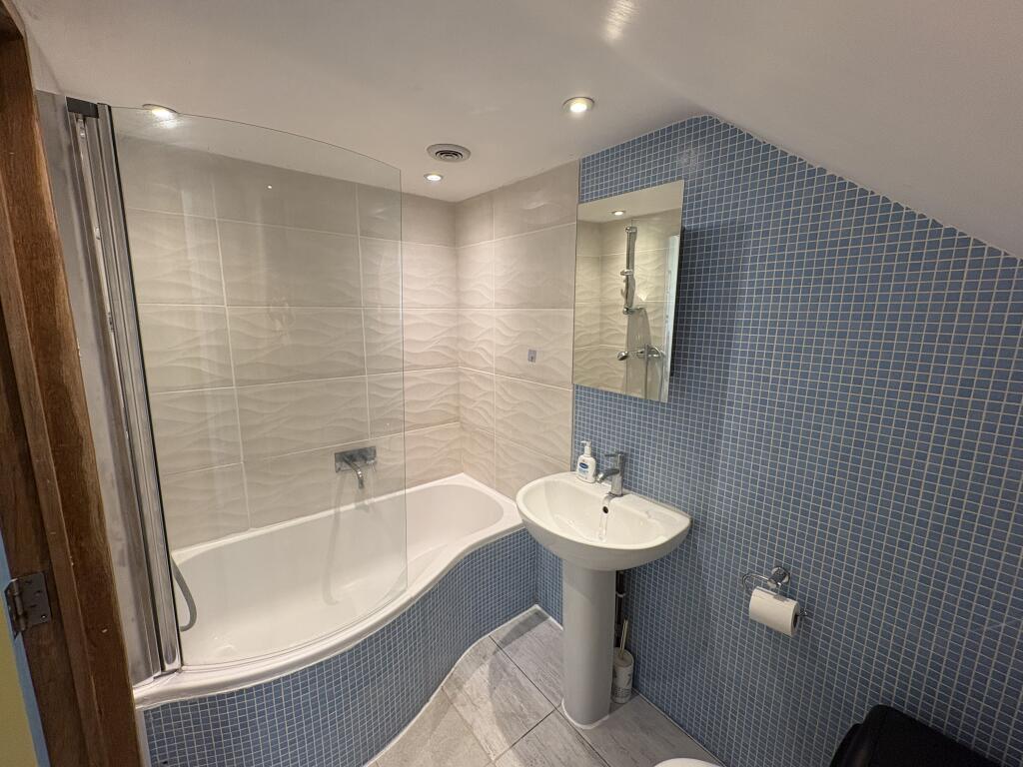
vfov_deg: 85.7
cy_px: 384
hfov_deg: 102.1
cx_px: 512
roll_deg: -0.9
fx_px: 414
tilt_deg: -9.2
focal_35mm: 14
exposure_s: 1/100
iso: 125
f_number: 2.2
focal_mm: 2.22
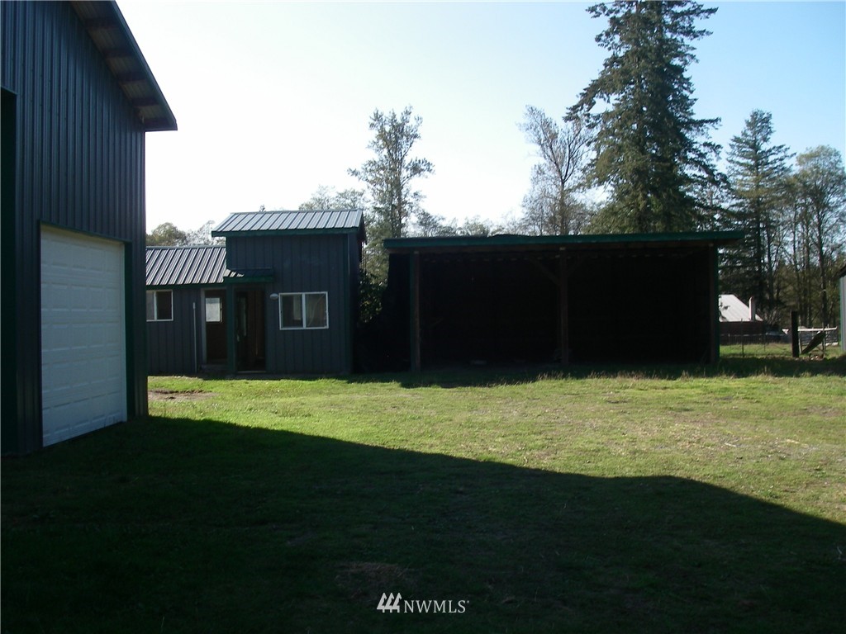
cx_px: 423
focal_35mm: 38
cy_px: 317
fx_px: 929
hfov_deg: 49.0
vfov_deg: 37.7
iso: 64
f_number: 6.6
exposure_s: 1/100
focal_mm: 6.3
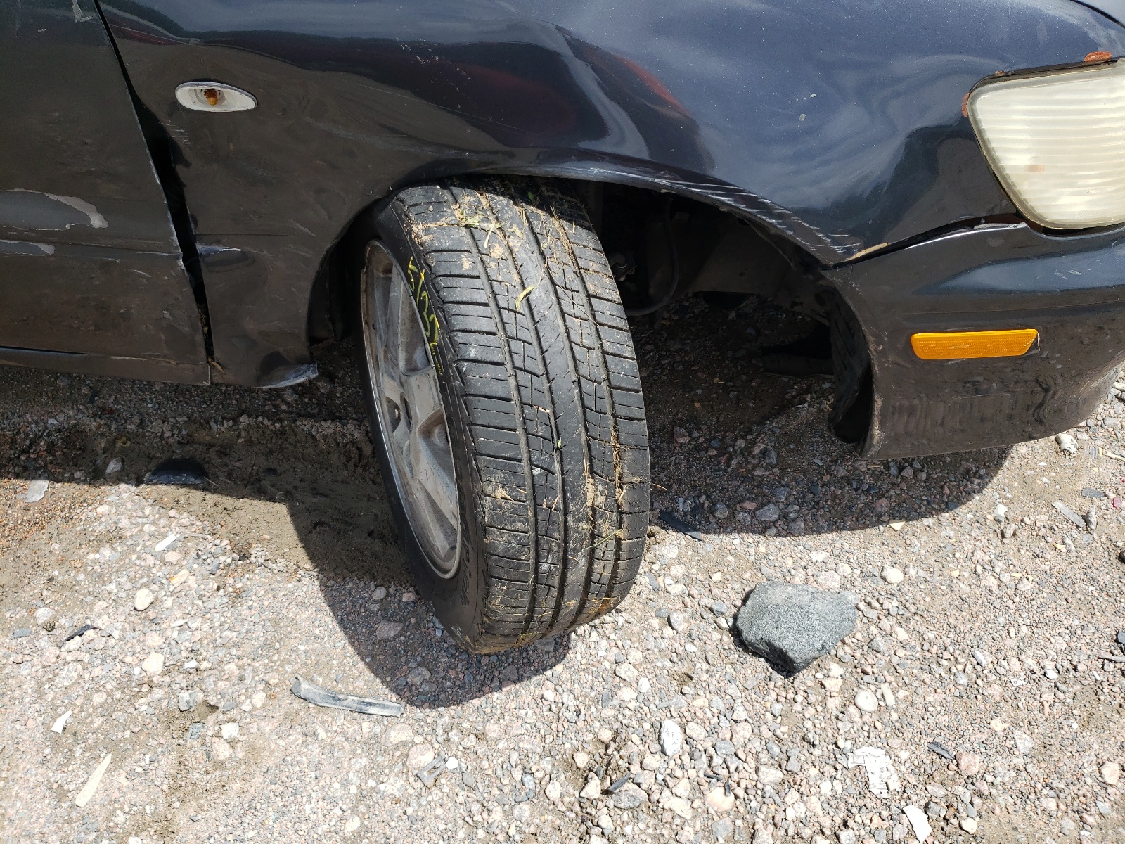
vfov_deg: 53.1
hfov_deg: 67.3
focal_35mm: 26
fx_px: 845
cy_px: 422
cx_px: 562
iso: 50
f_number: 1.5
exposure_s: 1/2000
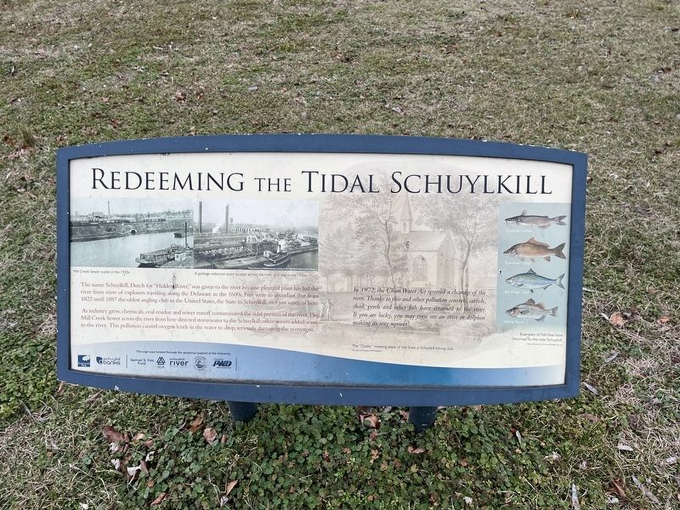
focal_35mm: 26
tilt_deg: -39.5
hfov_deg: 67.3
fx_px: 511
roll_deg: +1.5
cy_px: 255
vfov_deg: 53.1
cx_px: 340
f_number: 1.6
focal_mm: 5.1
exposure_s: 1/122
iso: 32
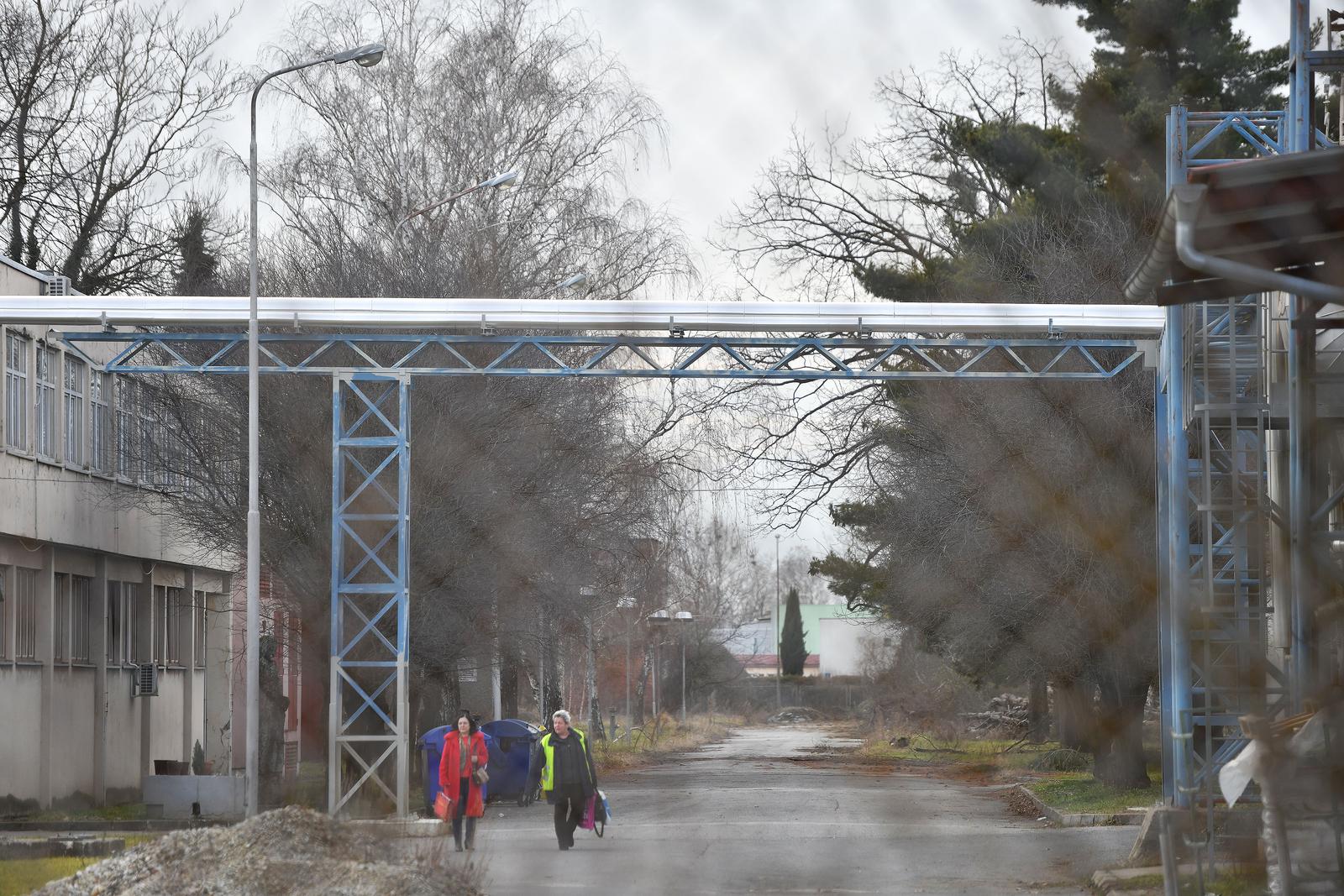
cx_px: 672
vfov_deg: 7.6
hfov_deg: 11.4
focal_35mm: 180
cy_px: 448
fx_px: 6720
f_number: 5
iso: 320
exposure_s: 1/1000
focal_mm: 180
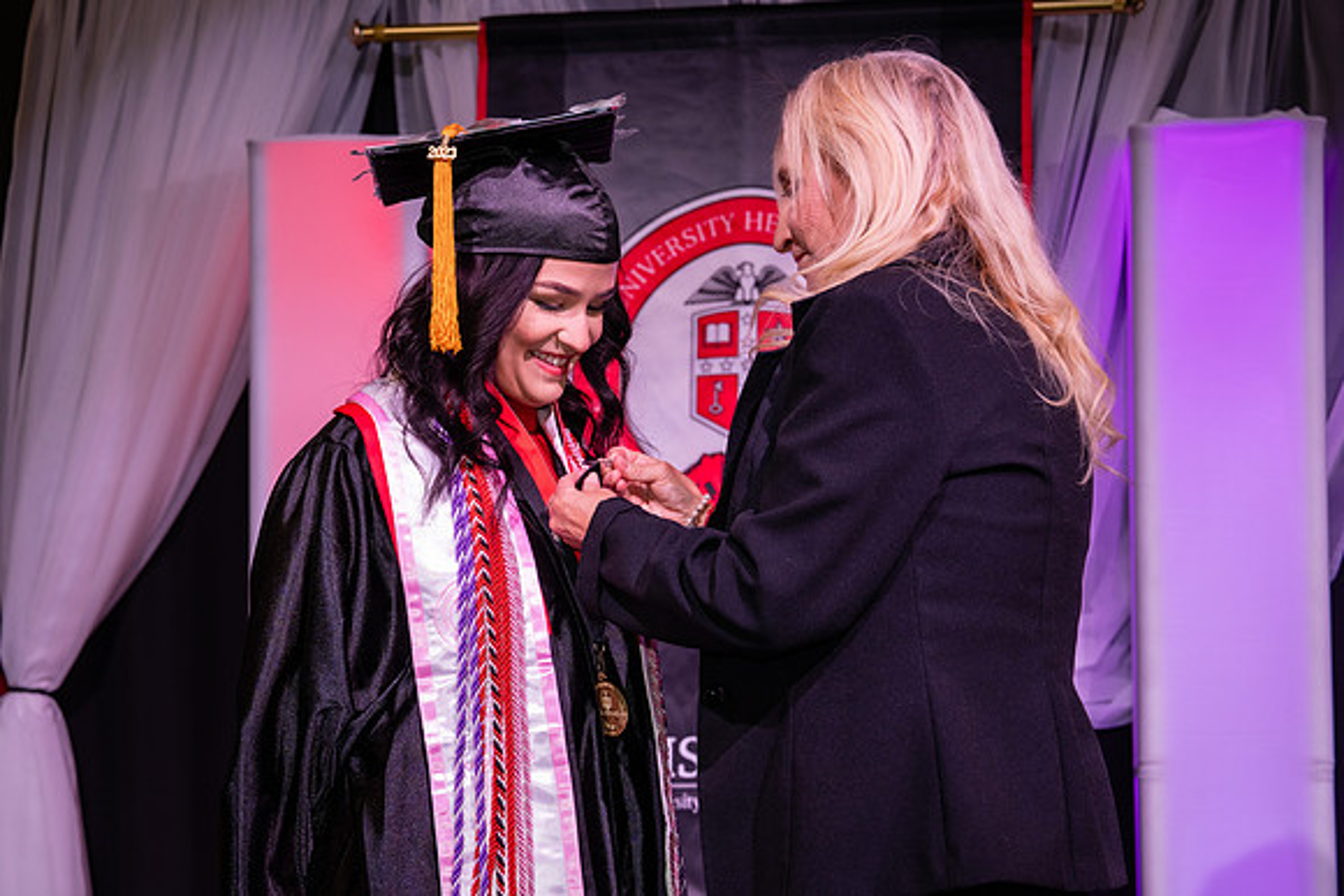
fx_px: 3360
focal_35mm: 90
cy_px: 485
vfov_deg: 15.2
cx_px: 645
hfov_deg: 22.6
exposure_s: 1/160
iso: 800
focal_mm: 70
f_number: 5.6
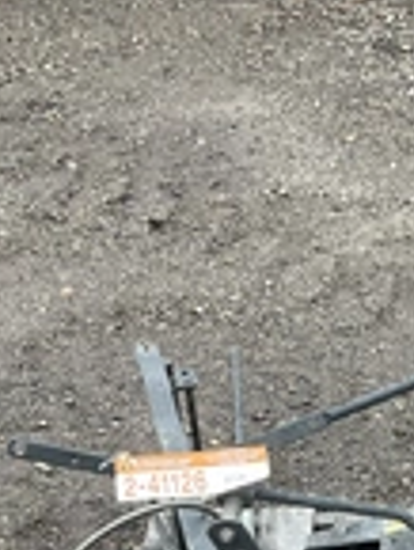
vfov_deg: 23.4
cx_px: 486
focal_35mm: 80
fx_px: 1274
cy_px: 550
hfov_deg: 17.6
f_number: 1.8
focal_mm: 3
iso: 25
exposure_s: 1/122
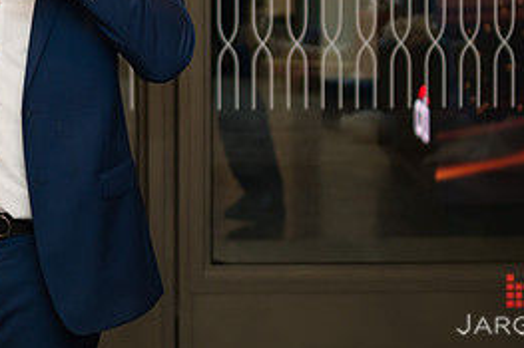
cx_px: 70
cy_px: -57
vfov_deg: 6.1
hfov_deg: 9.2
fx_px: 3258
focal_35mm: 224
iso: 400
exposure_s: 1/160
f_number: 3.2
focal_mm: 70
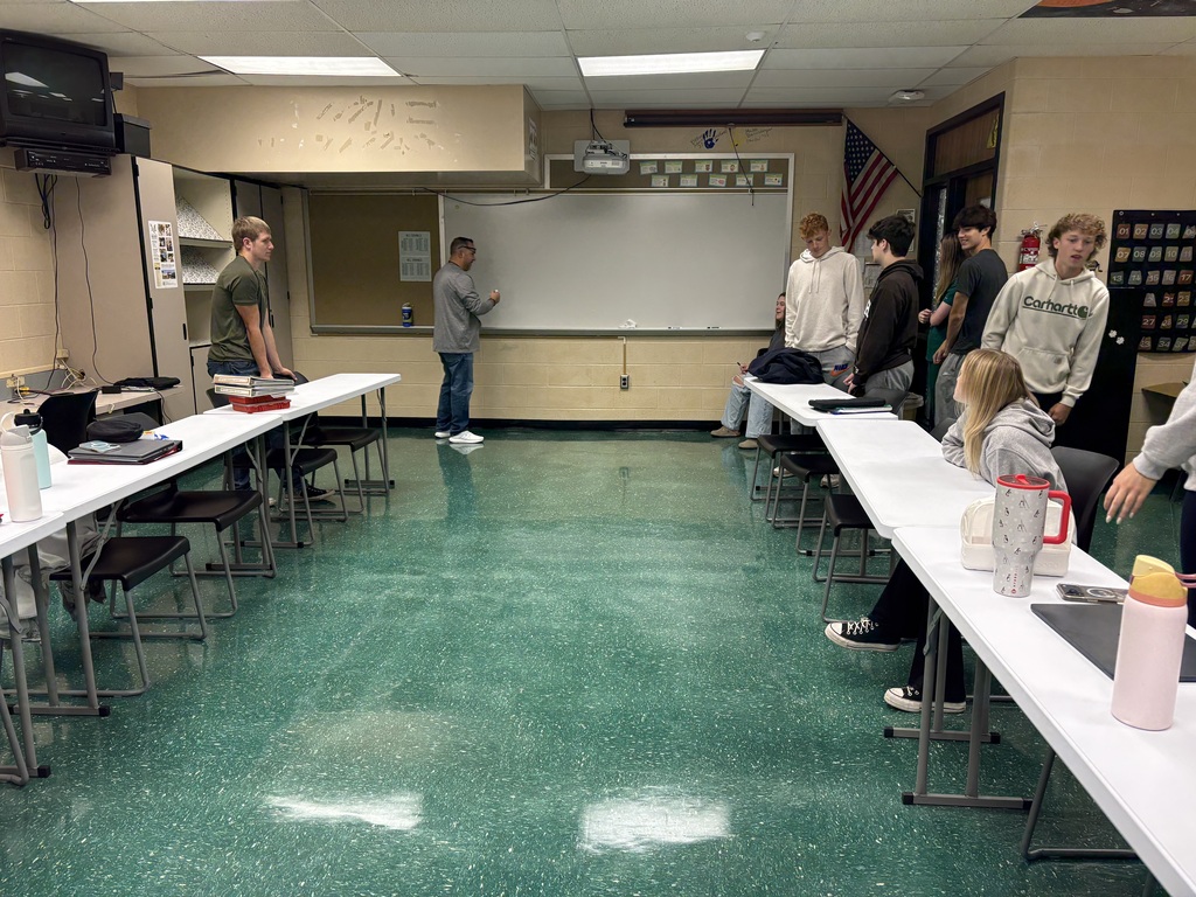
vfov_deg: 53.1
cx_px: 598
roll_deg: +0.5
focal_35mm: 26
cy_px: 448
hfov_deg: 67.3
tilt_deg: -11.8
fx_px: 898
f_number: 1.6
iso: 200
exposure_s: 1/120
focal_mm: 5.96
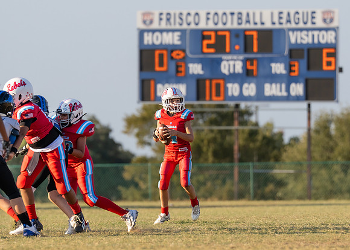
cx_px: 167
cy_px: 117
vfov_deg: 3.5
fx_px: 4032
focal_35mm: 406
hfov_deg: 5.0
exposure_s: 1/1600
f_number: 3.2
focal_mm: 200
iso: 125
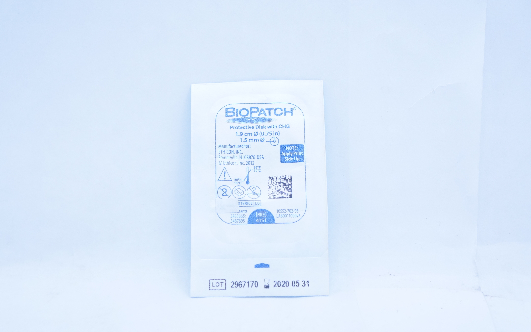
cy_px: 179
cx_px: 261
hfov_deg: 33.7
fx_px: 877
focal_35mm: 61
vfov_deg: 21.4
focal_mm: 35
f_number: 4.5
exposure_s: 1/200
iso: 800
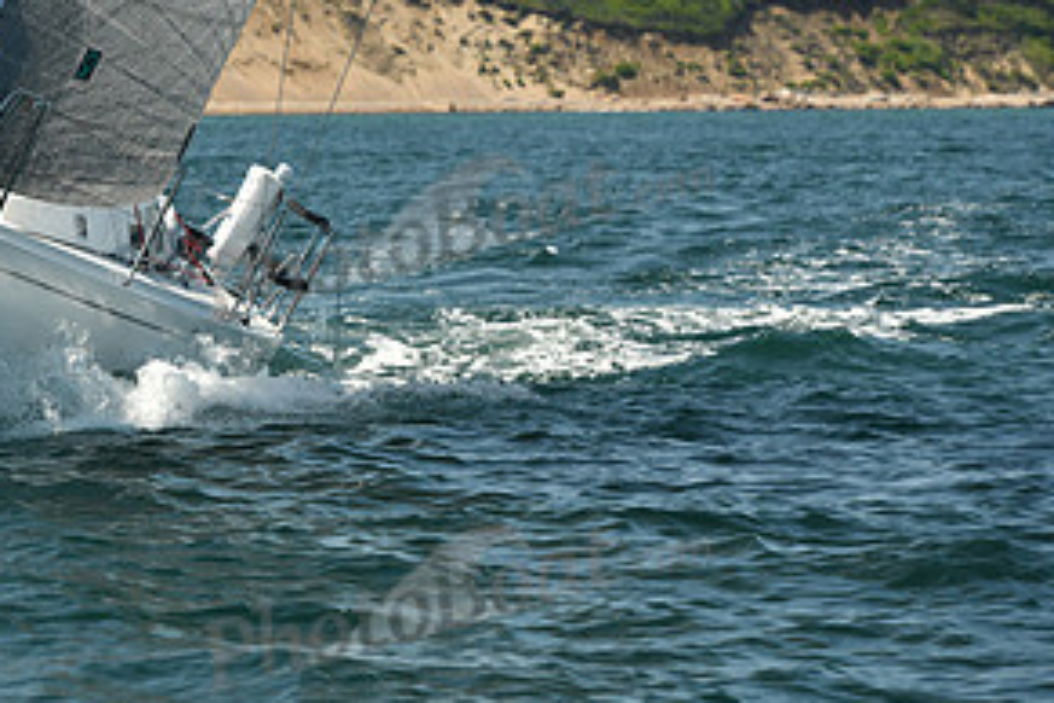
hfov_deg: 7.1
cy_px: 92
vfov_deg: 4.8
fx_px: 8461
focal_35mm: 289
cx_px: 18
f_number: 7.1
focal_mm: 145
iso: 320
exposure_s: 1/640
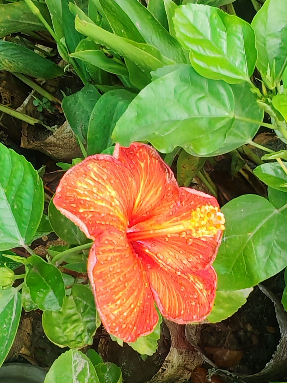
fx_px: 586
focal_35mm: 53
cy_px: 192
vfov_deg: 36.2
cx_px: 144
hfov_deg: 27.5
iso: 200
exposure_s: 1/100
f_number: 2.2
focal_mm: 1.96
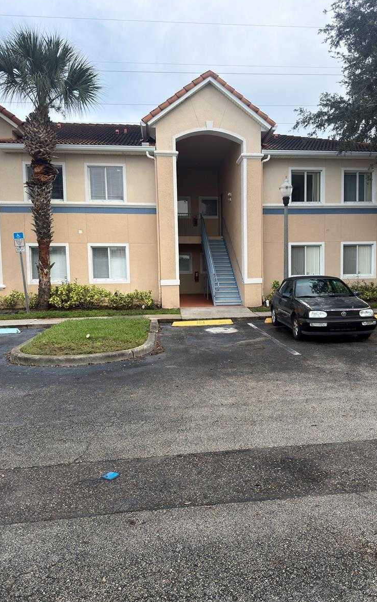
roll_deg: +0.0
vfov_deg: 70.4
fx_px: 427
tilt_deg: -3.9
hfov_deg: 47.4
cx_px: 221
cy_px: 302
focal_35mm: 26
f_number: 1.78
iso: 80
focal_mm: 6.76
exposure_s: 1/1692
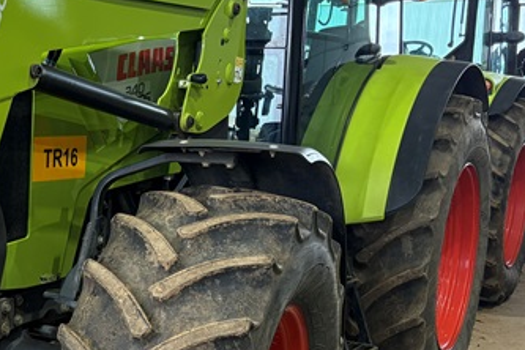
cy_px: 251
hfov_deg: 28.7
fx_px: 948
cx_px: -19
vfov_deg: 20.8
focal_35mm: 65
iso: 160
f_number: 1.6
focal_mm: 5.96
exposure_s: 1/100
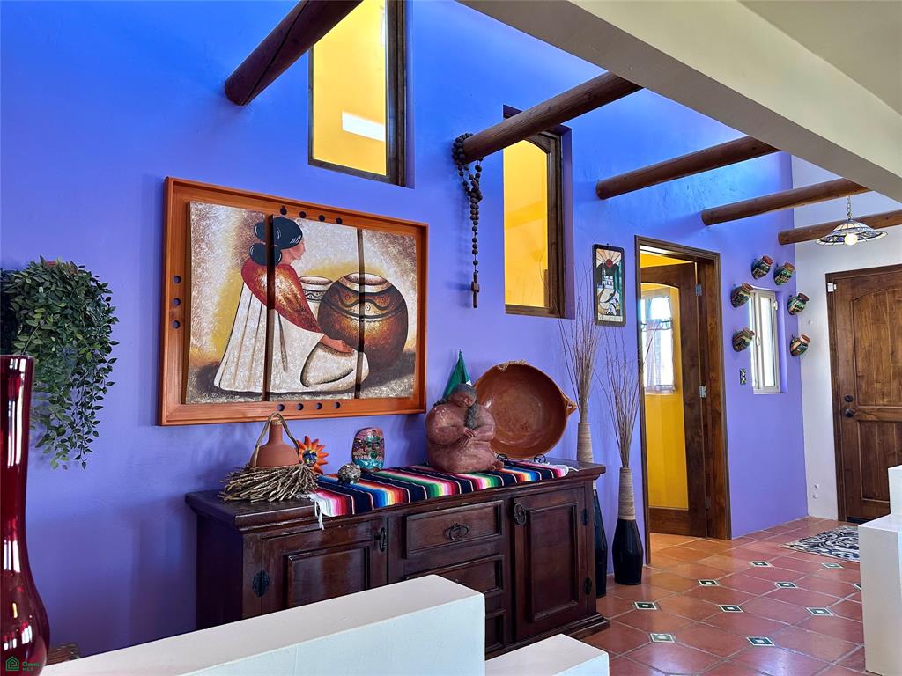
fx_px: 625
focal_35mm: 24
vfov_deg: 56.8
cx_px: 451
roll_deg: +0.3
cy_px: 338
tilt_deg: +3.5
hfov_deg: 71.6
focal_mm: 6.86
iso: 250
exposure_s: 1/60
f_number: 1.78
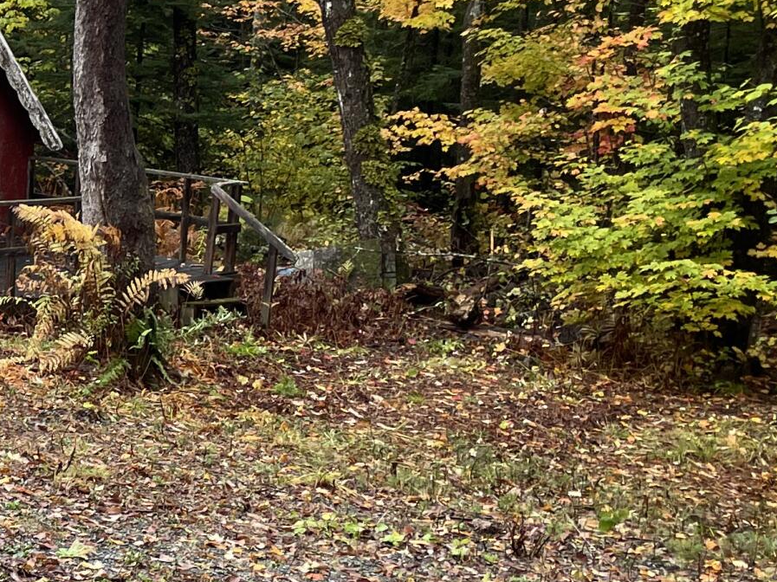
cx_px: -295
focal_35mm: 87
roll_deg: -2.4
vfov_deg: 16.9
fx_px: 1952
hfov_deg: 20.2
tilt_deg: -7.9
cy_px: 176
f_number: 1.6
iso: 32
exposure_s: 1/392
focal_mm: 4.2
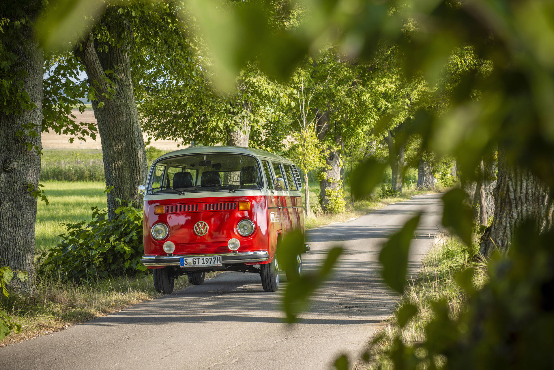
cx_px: 277
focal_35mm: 100
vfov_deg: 13.7
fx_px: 1539
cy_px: 185
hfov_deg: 20.4
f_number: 9
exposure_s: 1/125
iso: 280
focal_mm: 100
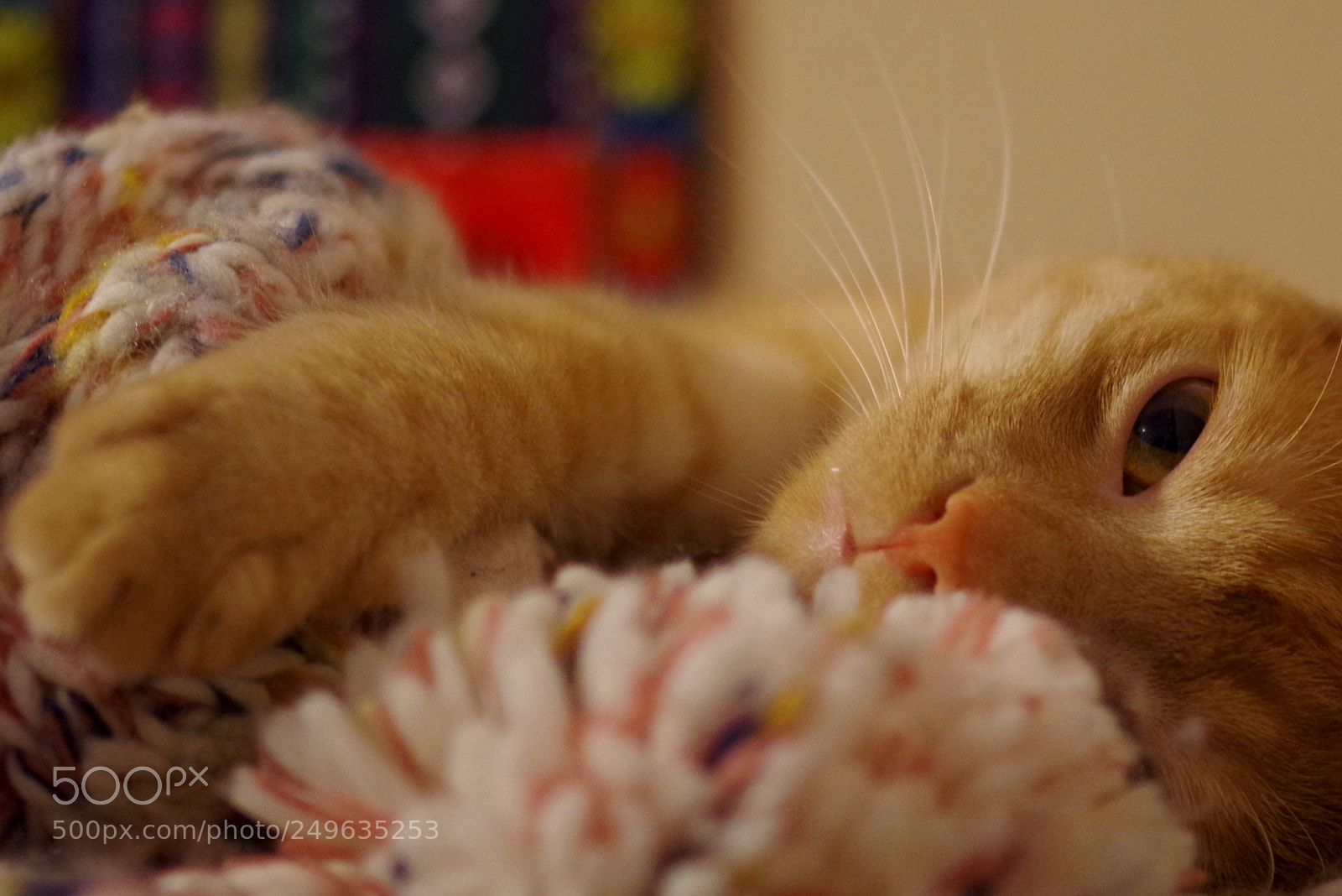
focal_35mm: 52
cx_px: 671
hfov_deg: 38.2
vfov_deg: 26.0
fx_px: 1939
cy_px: 448
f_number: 2.4
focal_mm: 35
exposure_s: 1/20
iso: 800
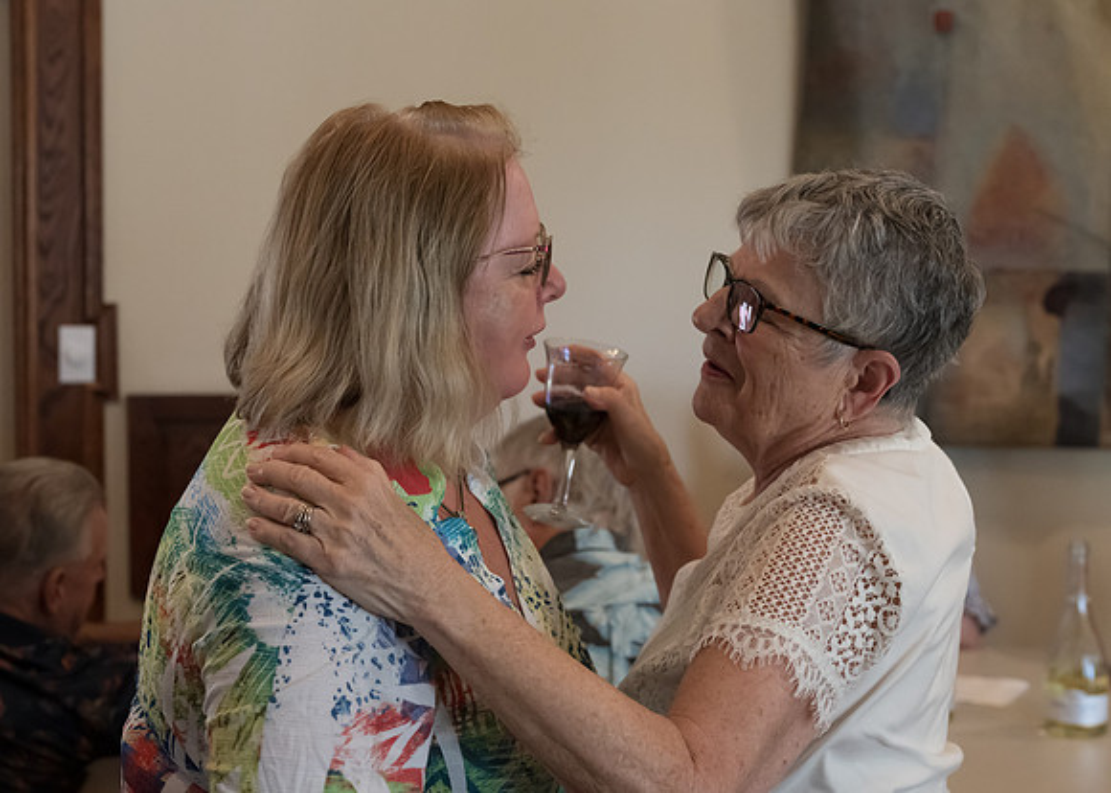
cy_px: 347
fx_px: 1972
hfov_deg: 31.4
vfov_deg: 22.7
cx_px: 475
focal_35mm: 63
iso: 5000
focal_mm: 48
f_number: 4
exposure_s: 1/200
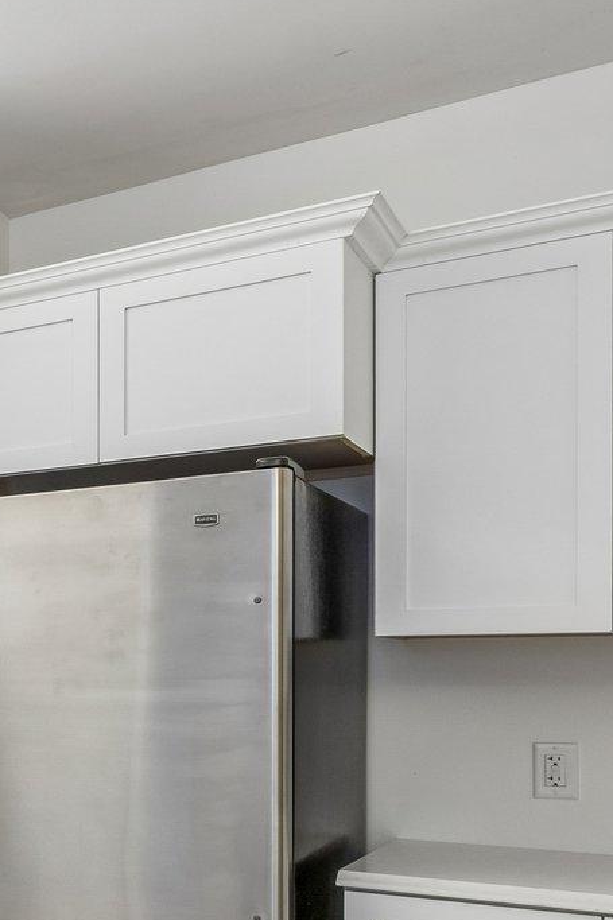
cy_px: 685
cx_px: -431
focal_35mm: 45
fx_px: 1150
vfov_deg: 42.3
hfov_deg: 21.7
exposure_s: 1/15
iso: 250
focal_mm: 10
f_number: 8
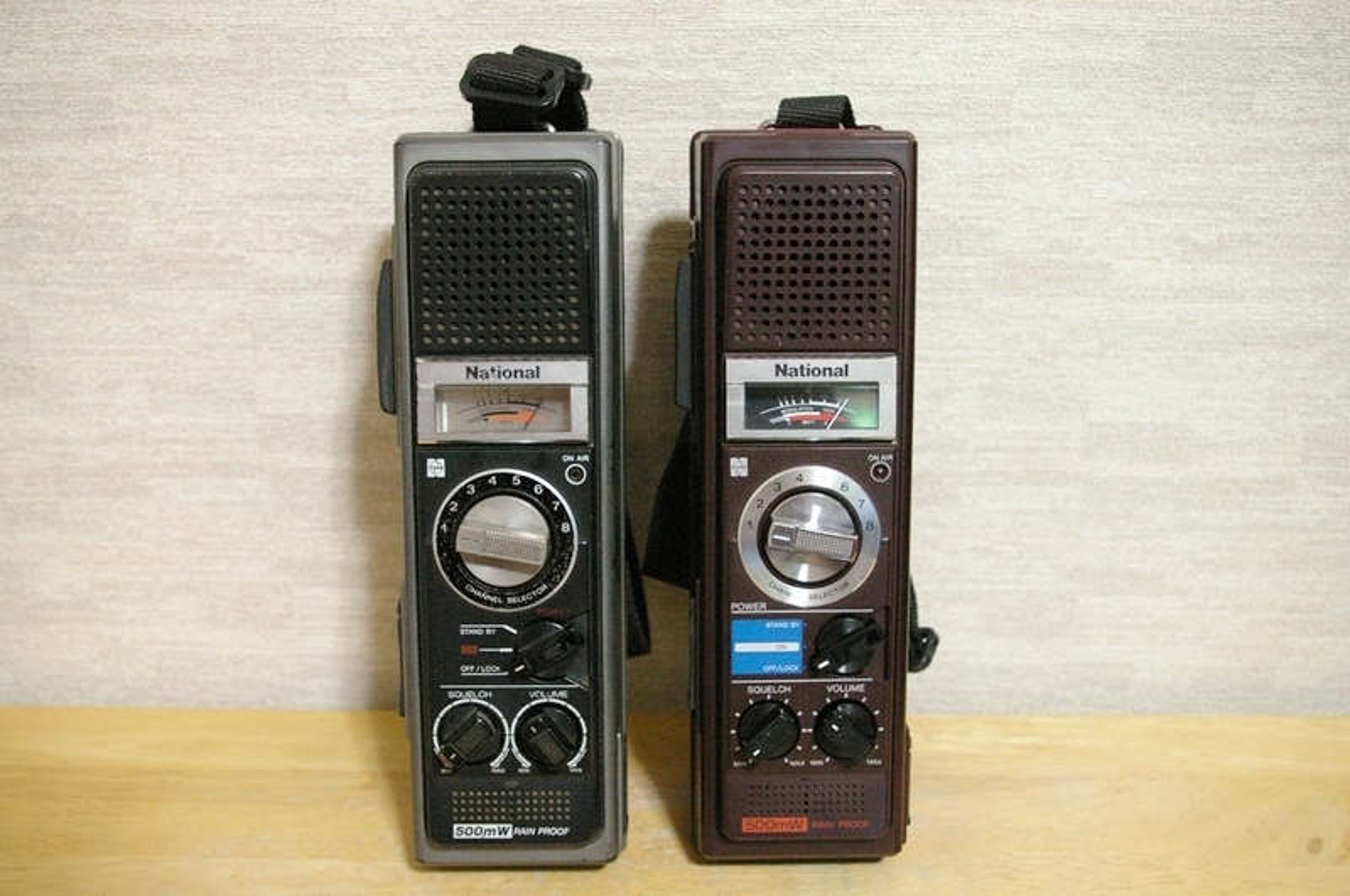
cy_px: 448
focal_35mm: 34
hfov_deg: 55.2
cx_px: 675
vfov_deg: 38.3
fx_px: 1292
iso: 3200
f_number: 5.6
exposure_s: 1/15
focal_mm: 23
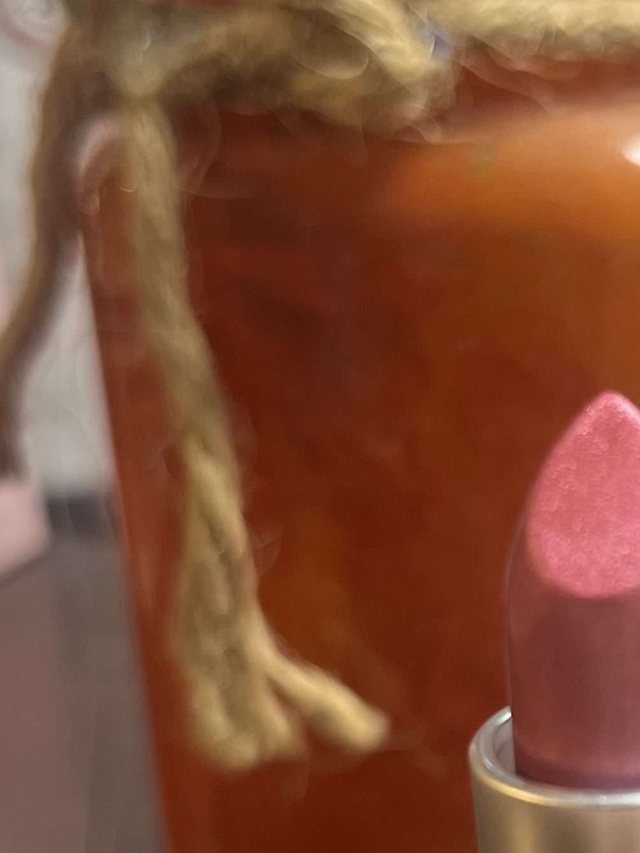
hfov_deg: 18.5
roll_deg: +3.1
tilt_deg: -22.4
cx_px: 620
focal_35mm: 78
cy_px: 736
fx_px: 1923
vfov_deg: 24.4
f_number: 1.6
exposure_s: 1/60
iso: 200
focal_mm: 5.1
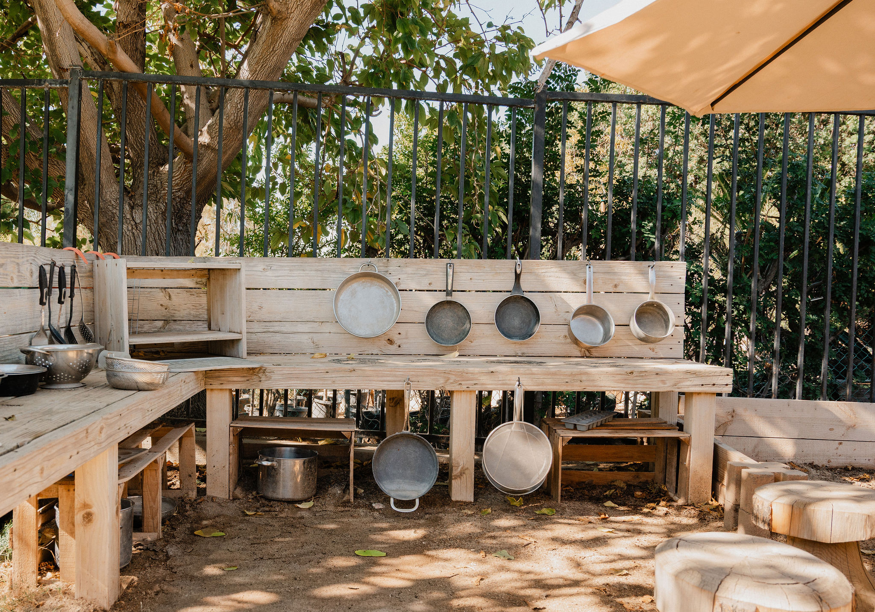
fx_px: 807
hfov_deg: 56.5
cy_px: 345
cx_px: 353
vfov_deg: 41.4
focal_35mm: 33
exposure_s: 1/320
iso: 400
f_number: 5.6
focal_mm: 27
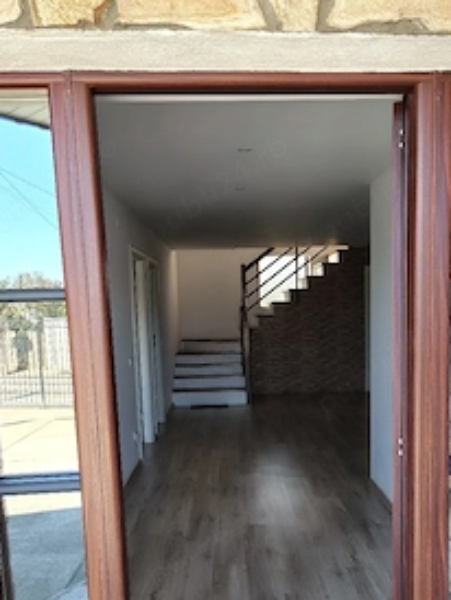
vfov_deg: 51.8
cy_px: 388
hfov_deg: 40.6
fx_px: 607
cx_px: 261
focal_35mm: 35
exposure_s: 1/100
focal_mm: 5.56
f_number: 1.8
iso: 119
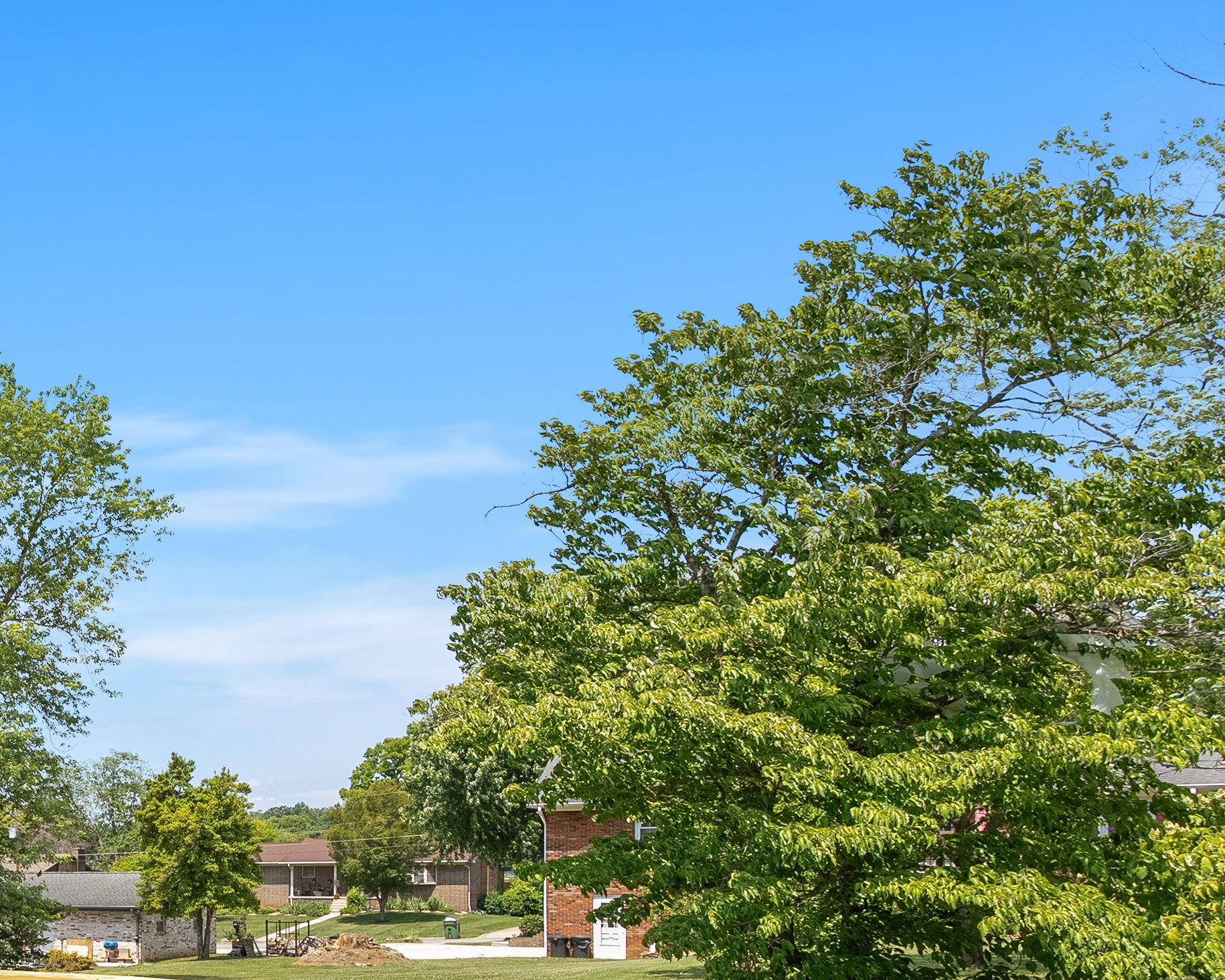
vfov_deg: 35.1
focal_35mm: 40
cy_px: 870
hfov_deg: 34.9
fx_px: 1458
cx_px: -289
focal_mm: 16.5
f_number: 8
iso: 400
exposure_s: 1/400
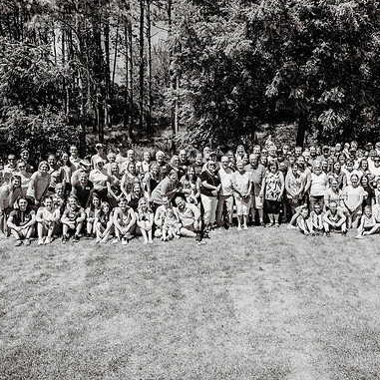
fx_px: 385
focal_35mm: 31
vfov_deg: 52.5
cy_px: 190
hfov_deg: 52.1
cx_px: 233
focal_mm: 24
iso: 160
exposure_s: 1/500
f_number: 5
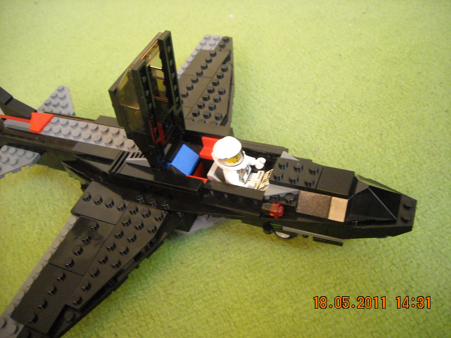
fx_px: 456
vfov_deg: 40.7
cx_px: 226
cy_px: 169
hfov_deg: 52.6
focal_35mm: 35
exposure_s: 1/17
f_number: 2.8
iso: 400
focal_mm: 5.7
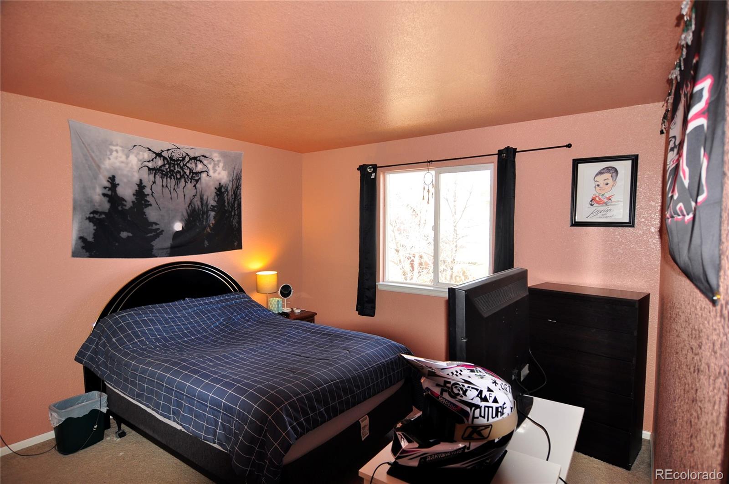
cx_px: 364
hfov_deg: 90.1
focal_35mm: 18
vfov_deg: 67.2
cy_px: 242
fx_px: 364
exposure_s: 1/60
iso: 200
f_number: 4
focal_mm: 12
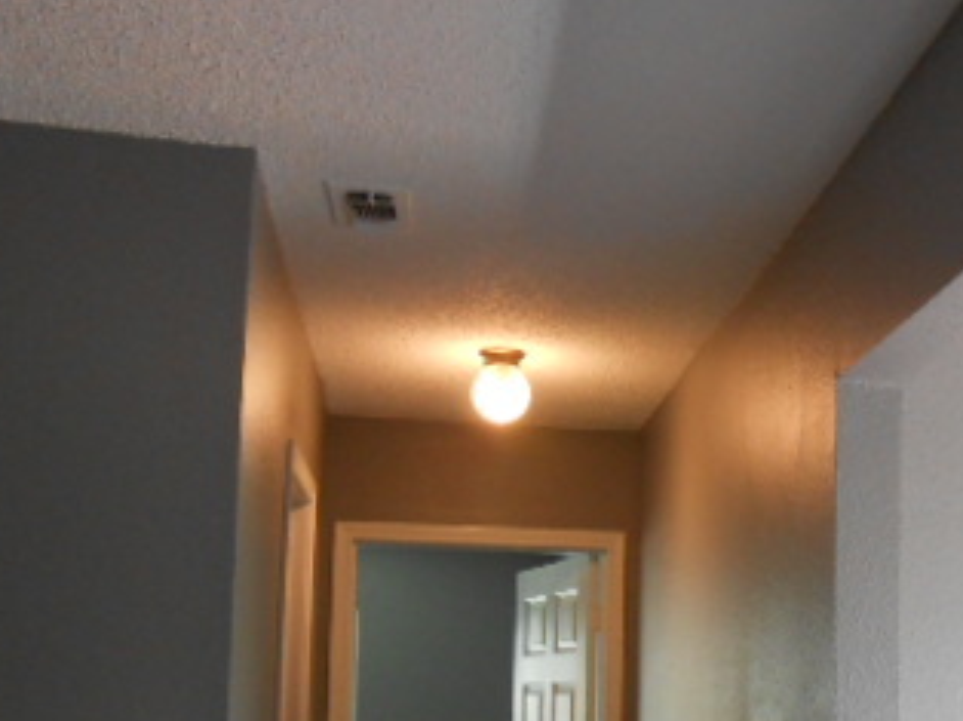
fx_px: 1473
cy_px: 611
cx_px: 788
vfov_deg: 26.8
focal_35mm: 53
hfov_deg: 34.9
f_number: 3.5
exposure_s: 1/30
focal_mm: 4.6
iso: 250
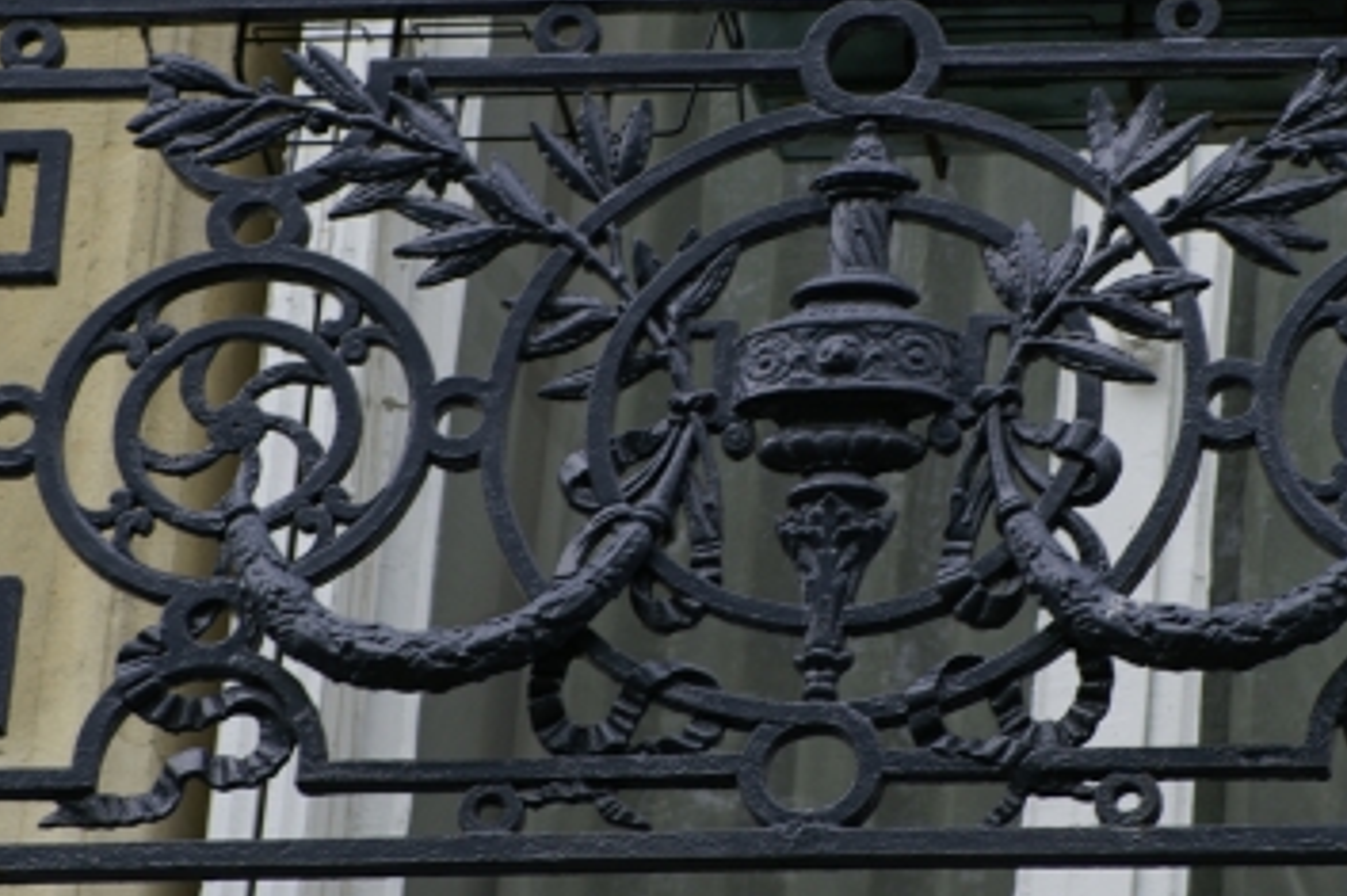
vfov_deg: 3.4
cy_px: 364
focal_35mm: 408
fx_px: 15258
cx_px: 862
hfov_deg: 5.1
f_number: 8
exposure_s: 1/50
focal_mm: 160
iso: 100
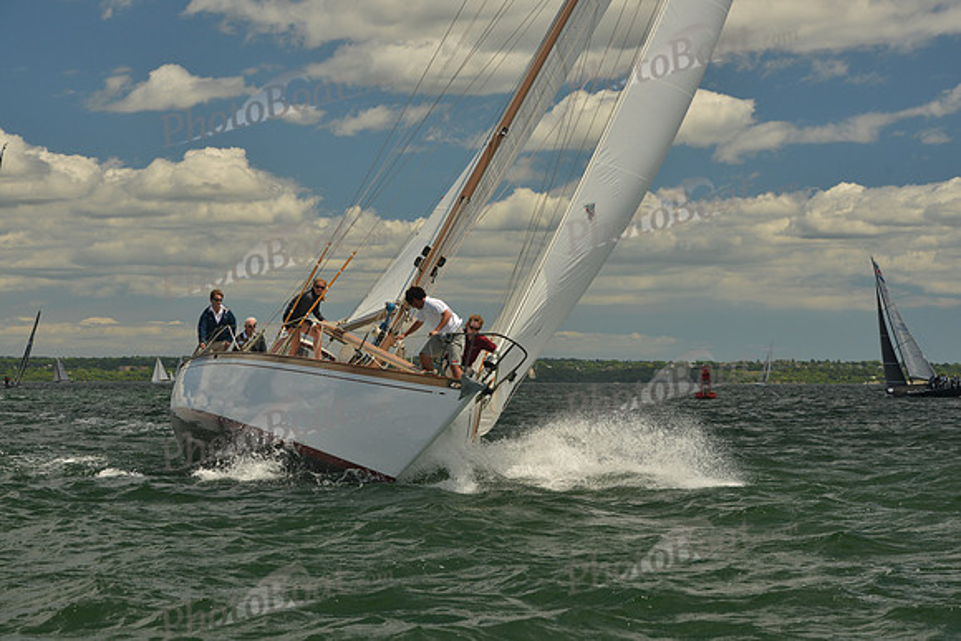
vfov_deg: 14.4
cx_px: 480
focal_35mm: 95
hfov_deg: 21.5
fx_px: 2536
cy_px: 320
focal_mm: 95
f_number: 9
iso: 400
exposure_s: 1/800
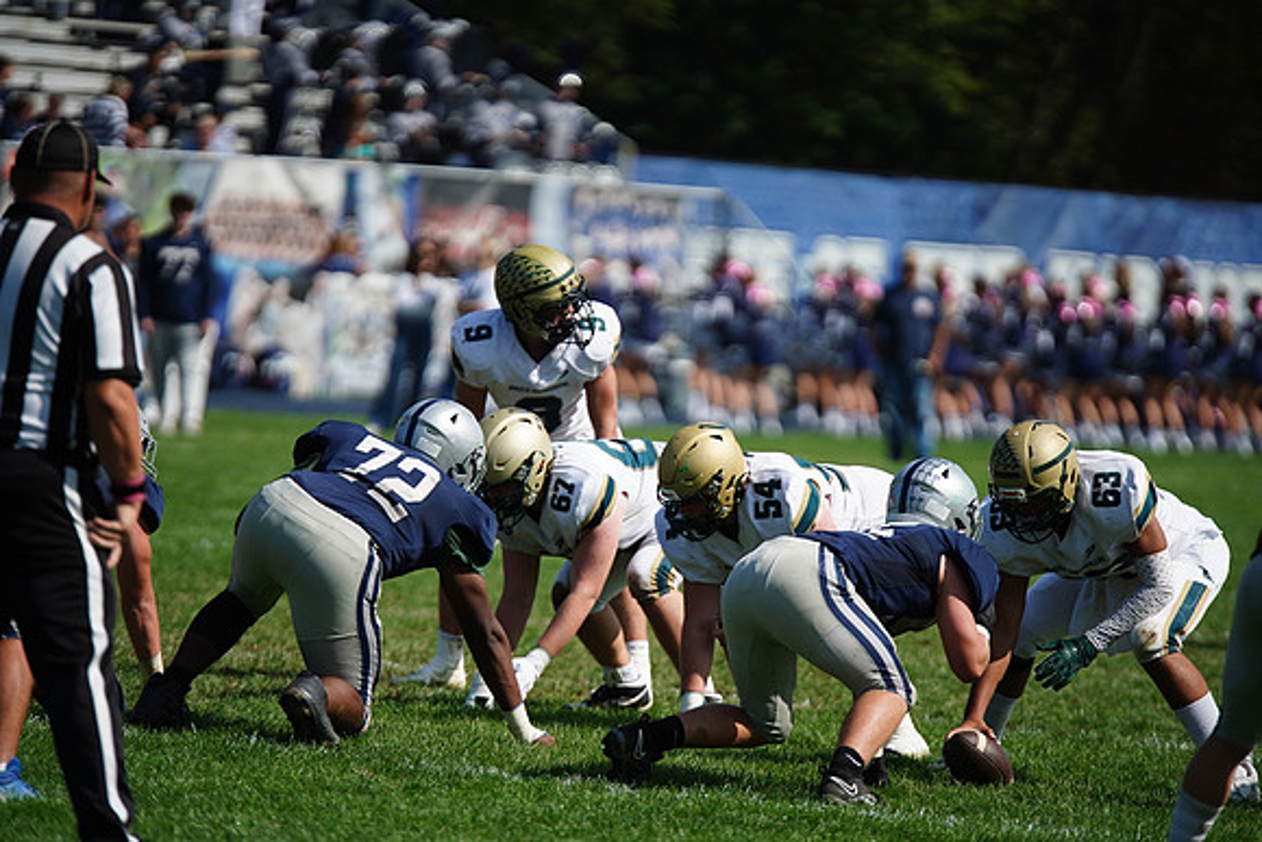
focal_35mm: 300
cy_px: 421
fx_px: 10519
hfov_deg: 6.9
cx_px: 631
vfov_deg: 4.6
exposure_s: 1/6400
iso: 400
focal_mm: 300
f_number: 2.8
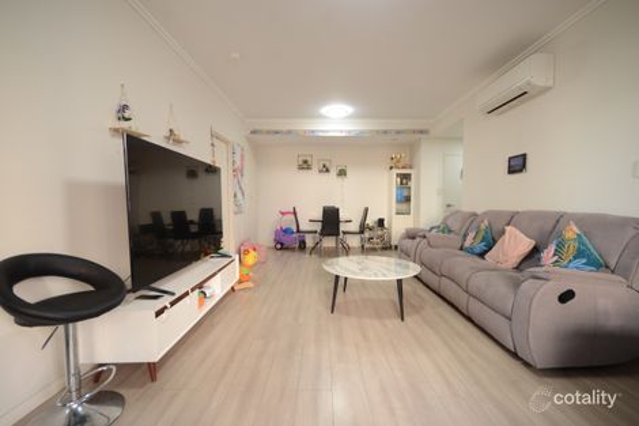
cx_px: 320
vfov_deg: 77.3
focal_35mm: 15
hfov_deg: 100.4
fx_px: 266
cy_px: 213
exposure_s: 1/25
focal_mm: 10
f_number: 6.3
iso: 800
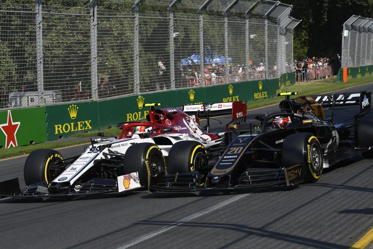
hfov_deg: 16.1
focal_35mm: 128
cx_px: 186
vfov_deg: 10.8
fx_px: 1321
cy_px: 124
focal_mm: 85
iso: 800
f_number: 11
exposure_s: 1/1600
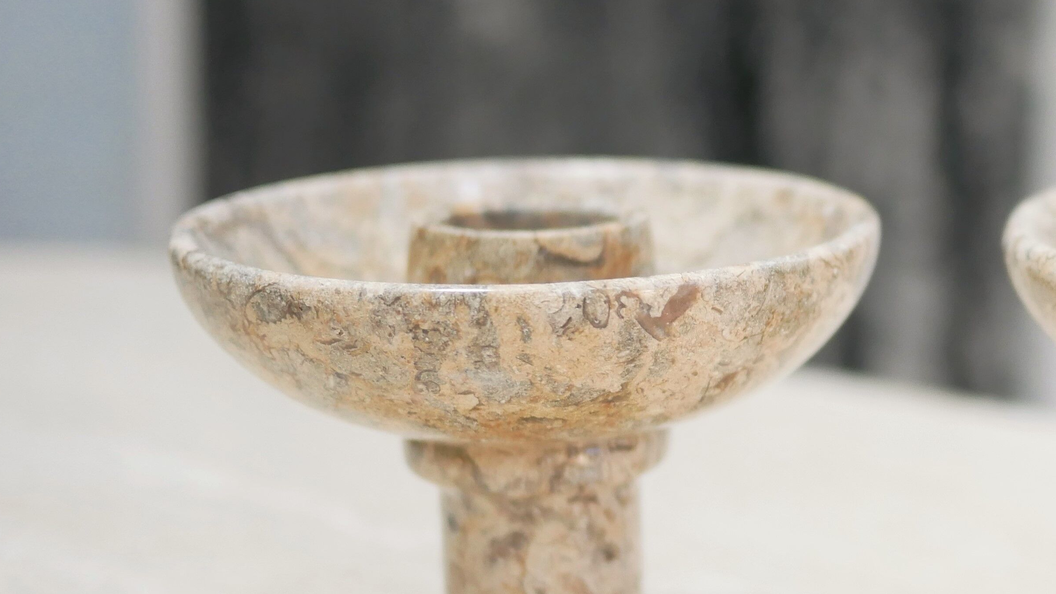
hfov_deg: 24.9
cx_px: 929
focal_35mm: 83
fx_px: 2324
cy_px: 344
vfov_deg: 14.6
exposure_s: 1/60
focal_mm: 20
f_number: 1.7
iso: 640
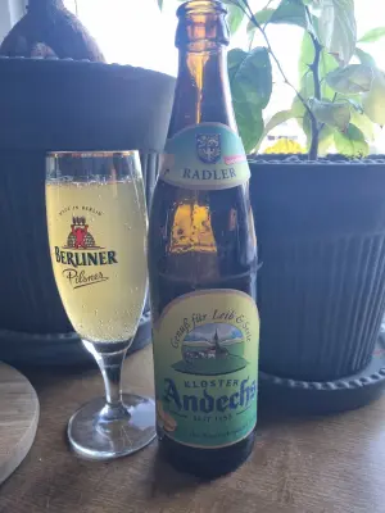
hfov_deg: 53.1
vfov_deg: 67.3
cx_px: 192
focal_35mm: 26
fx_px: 386
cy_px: 256
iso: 250
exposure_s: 1/100
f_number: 1.8
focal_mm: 5.4
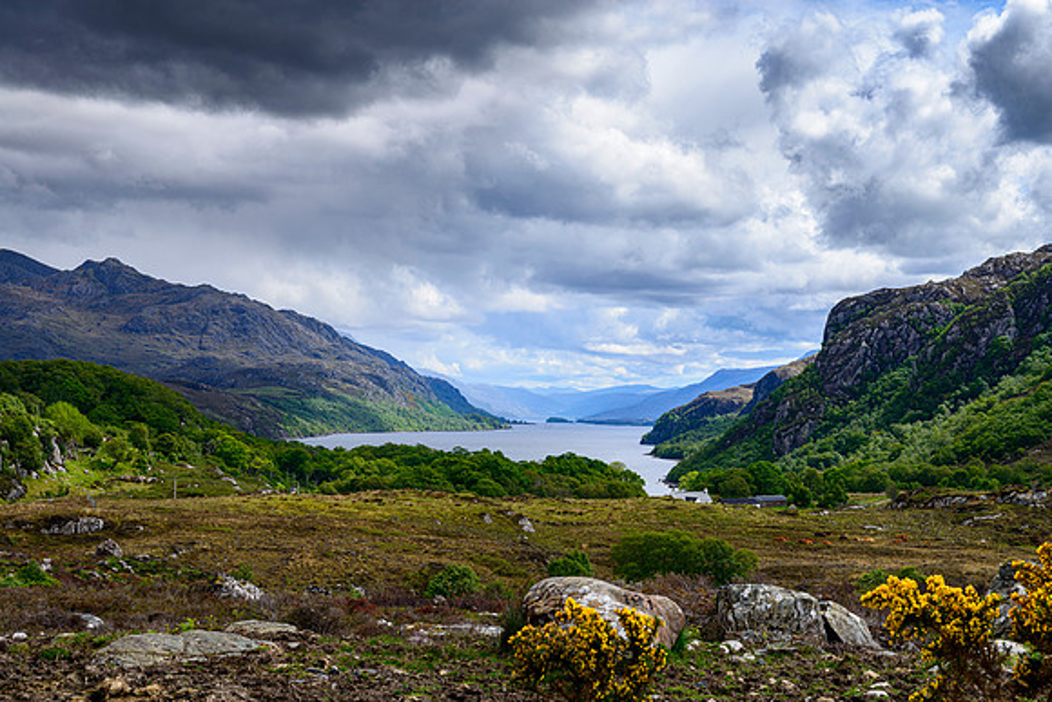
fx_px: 1637
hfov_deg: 35.6
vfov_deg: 24.2
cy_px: 351
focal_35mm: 56
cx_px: 526
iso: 125
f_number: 8
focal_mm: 56
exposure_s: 1/100
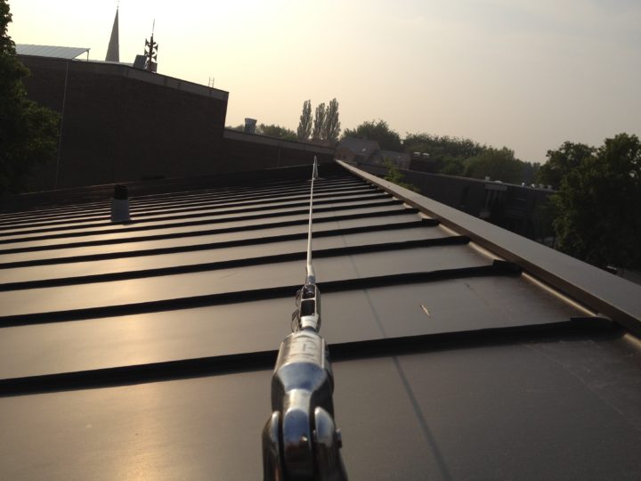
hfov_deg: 52.6
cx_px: 320
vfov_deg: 40.7
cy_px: 240
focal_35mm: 35
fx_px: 648
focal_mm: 4.28
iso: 64
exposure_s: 1/2762
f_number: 2.4
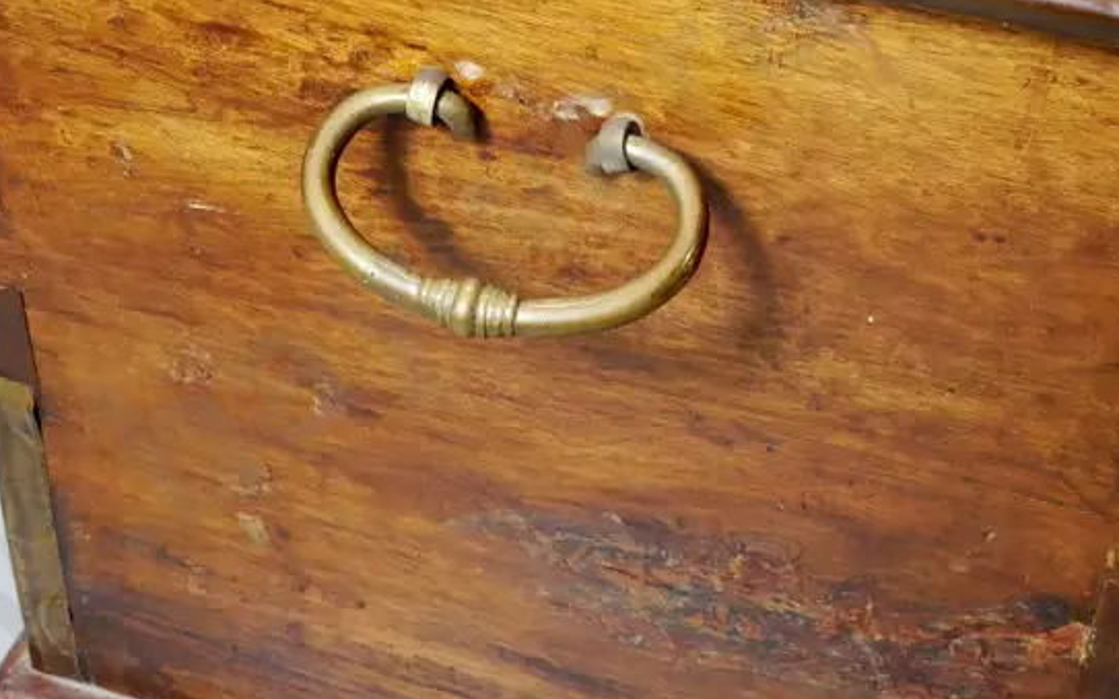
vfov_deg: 18.0
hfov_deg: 28.6
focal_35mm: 72
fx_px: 2195
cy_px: 197
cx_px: 536
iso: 3200
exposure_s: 1/50
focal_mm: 18
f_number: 5.6
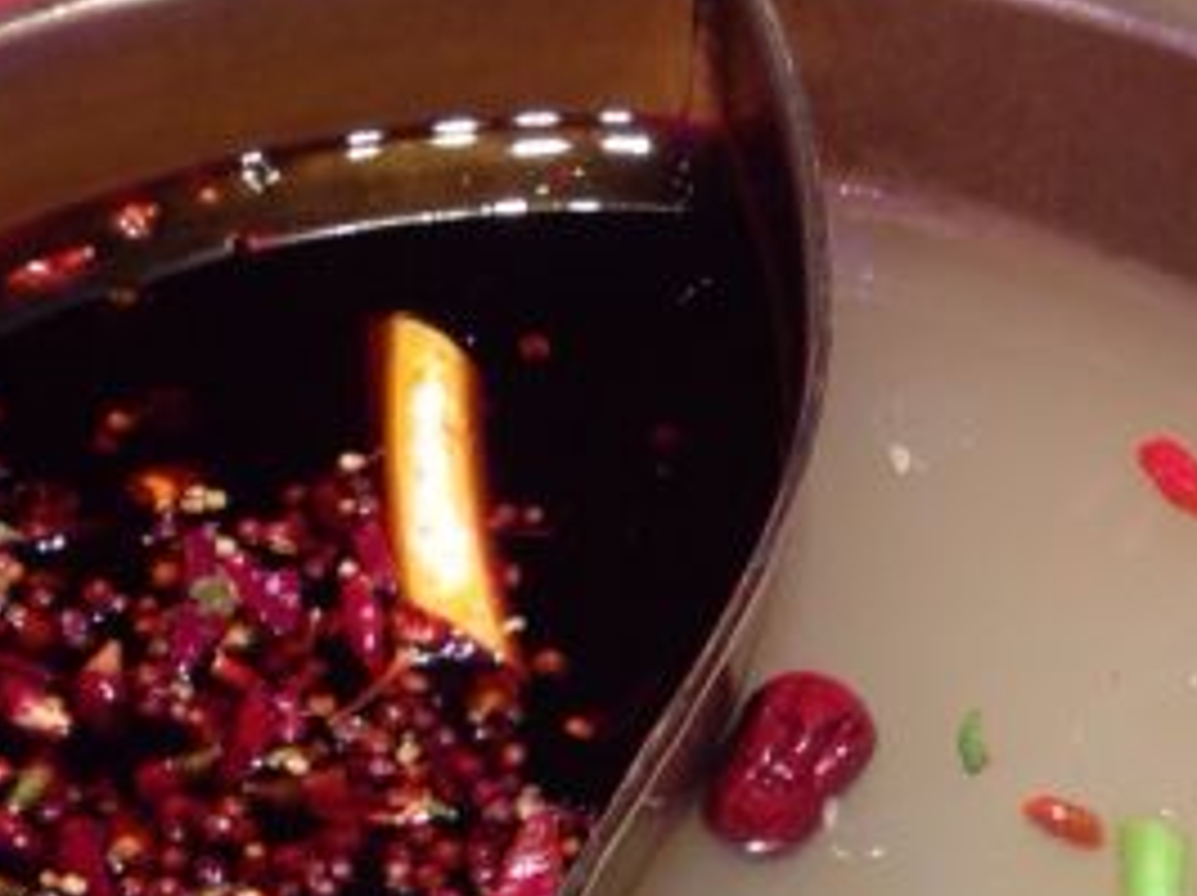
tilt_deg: -54.3
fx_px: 3006
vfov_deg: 16.4
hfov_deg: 22.5
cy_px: 988
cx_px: 576
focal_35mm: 87
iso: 50
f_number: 2.4
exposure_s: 1/30
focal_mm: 4.12
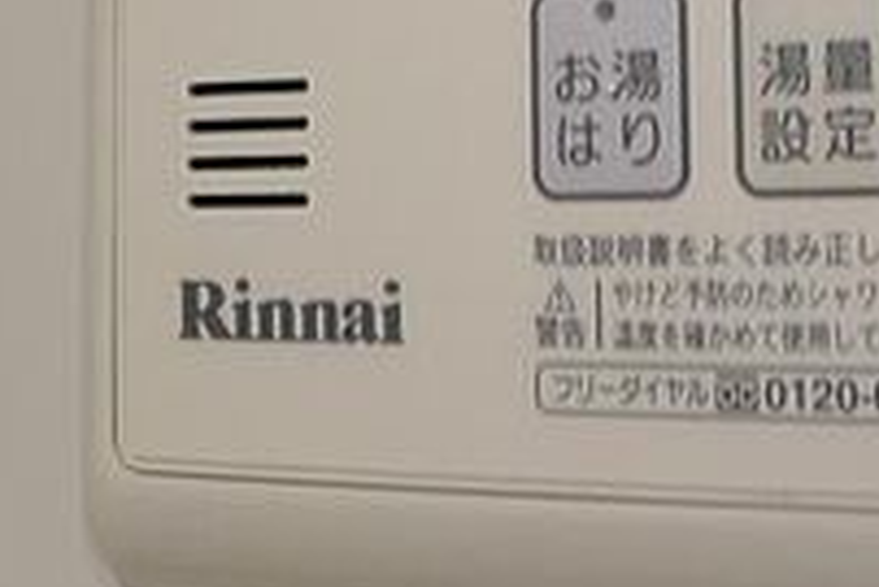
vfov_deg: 12.2
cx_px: 648
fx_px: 2712
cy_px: -54
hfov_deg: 18.3
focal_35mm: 111
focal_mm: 7.5
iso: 80
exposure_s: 1/8
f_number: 2.3
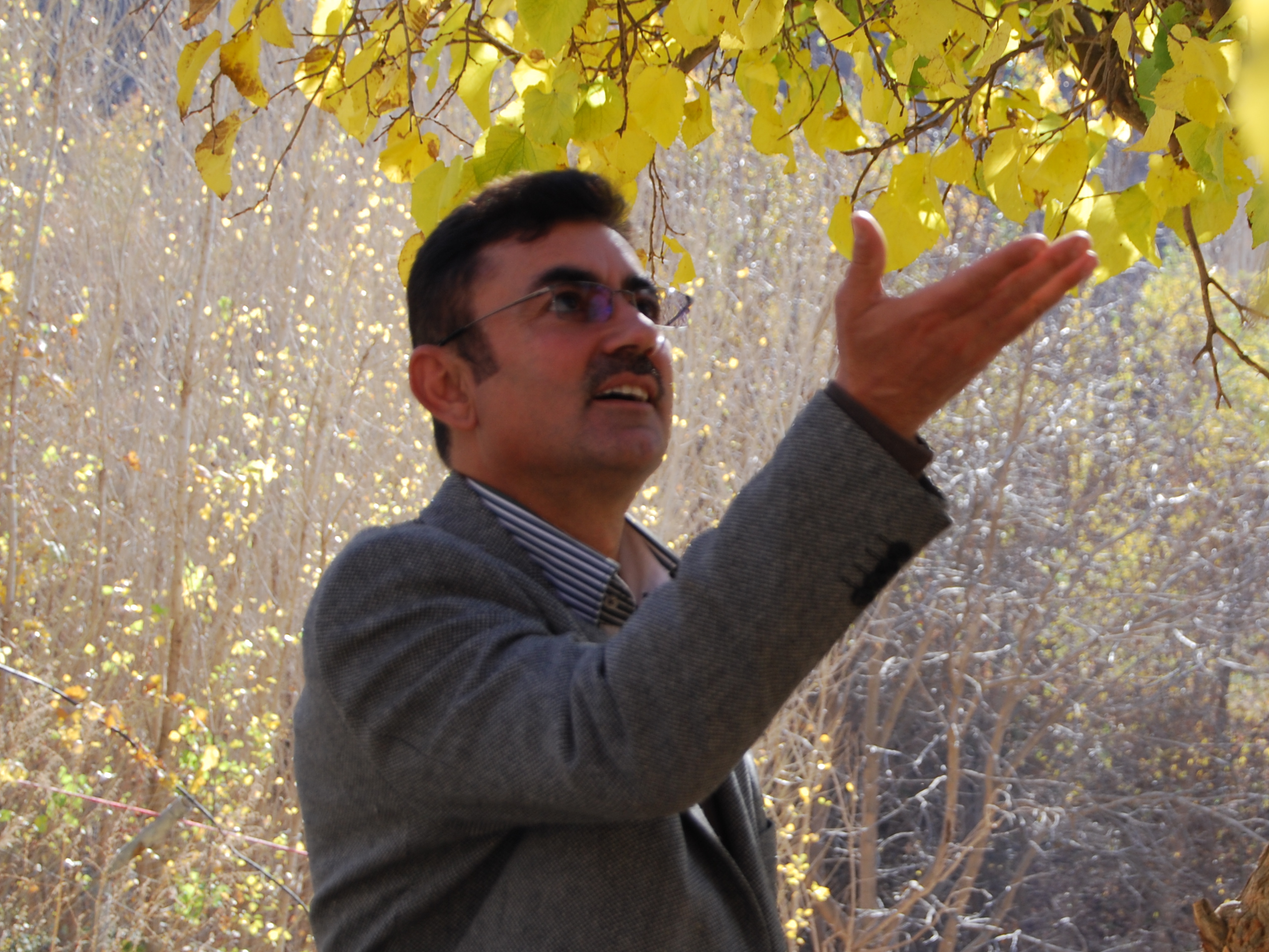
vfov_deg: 14.5
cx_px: 915
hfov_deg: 19.2
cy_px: 506
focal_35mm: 102
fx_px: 3739
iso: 125
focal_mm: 46
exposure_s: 1/125
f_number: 5.6
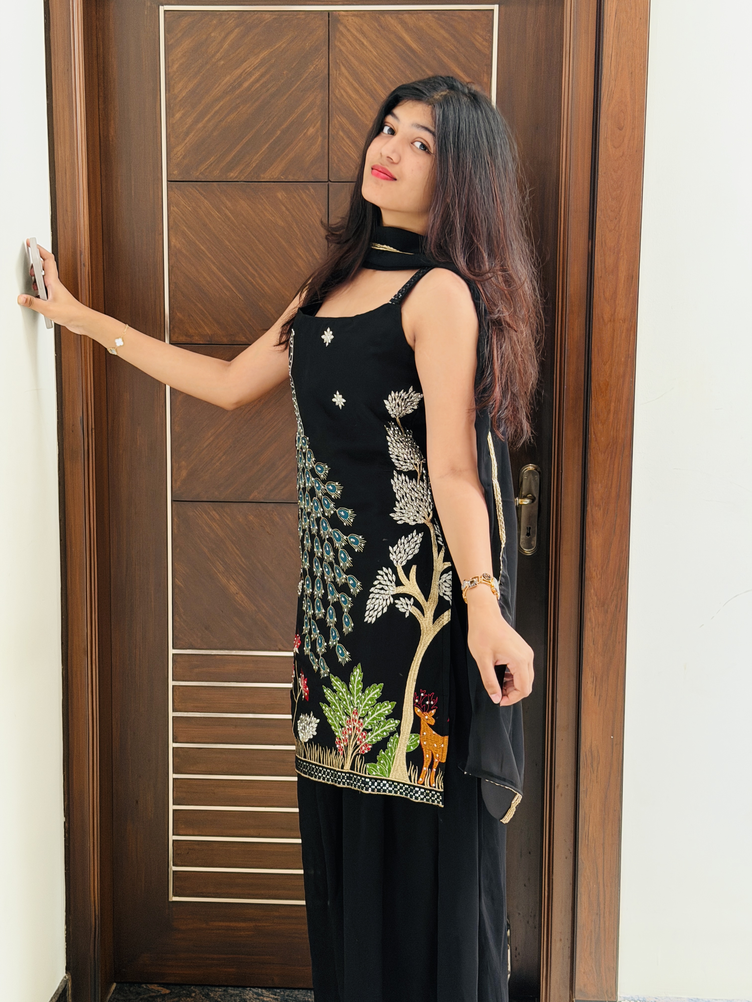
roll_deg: -1.0
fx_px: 1390
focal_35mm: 48
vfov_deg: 39.7
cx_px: 376
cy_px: 501
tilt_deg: -7.9
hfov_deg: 30.3
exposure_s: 1/33
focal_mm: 6.76
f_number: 1.78
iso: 400
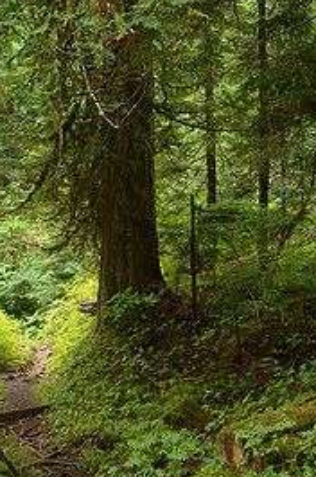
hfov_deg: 23.7
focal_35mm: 56
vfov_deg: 35.6
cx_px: 54
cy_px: 212
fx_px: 739
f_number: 5.6
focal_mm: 22
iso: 200
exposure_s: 1/30
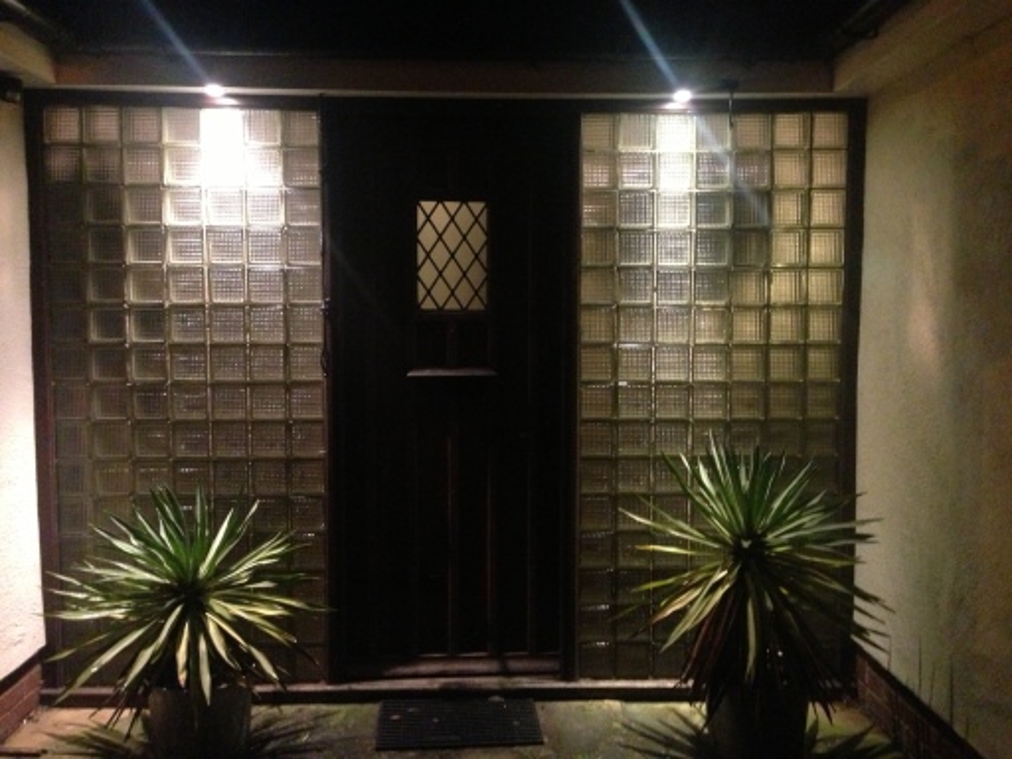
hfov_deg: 55.4
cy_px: 380
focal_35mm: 33
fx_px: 965
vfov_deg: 42.9
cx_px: 506
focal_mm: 4.13
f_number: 2.4
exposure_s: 1/15
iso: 800
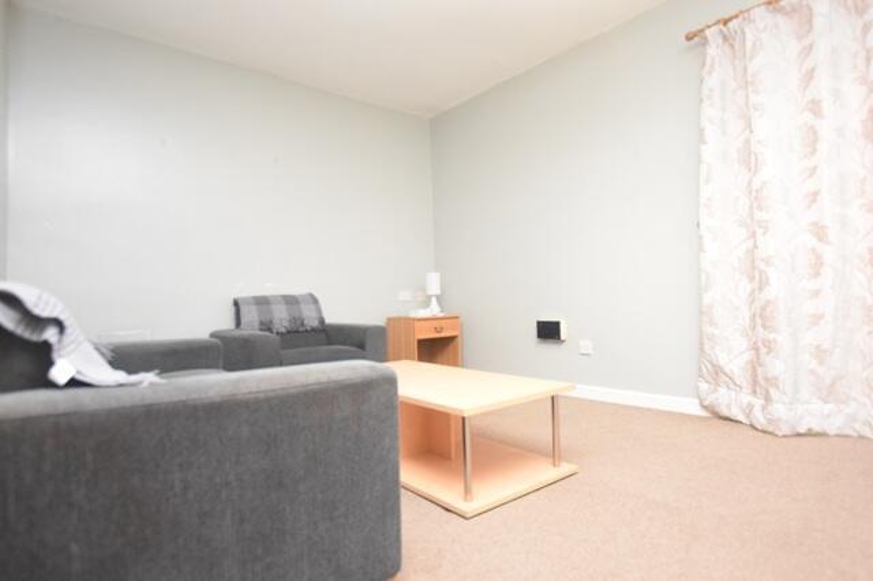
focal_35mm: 20
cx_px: 436
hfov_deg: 85.5
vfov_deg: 63.2
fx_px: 473
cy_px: 290
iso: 3200
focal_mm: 13
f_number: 3.5
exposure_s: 1/60
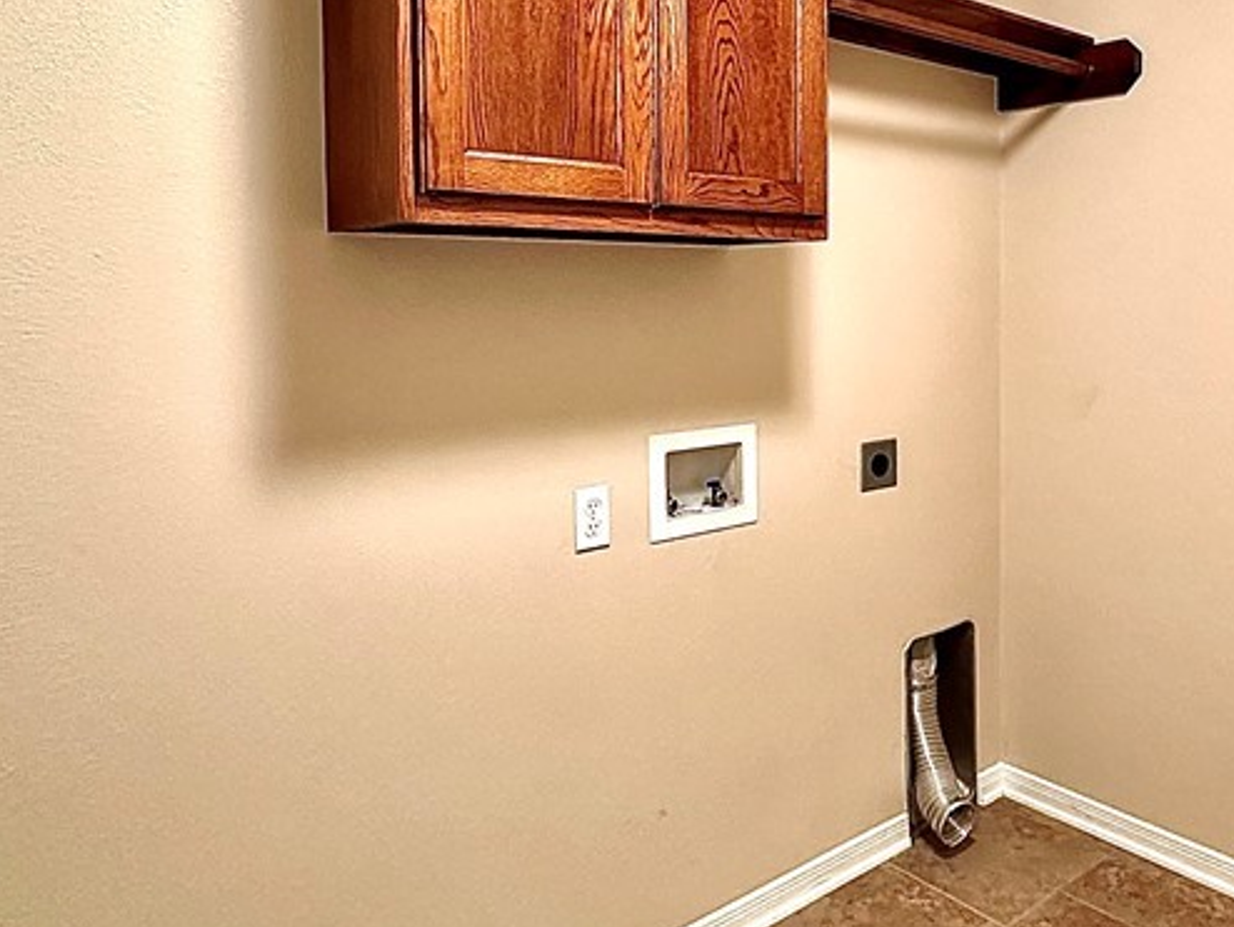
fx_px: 1034
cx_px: 874
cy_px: 337
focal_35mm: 29
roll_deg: -0.5
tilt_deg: -1.8
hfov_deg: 59.4
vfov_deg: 47.7
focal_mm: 2.22
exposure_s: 1/60
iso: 400
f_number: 2.2
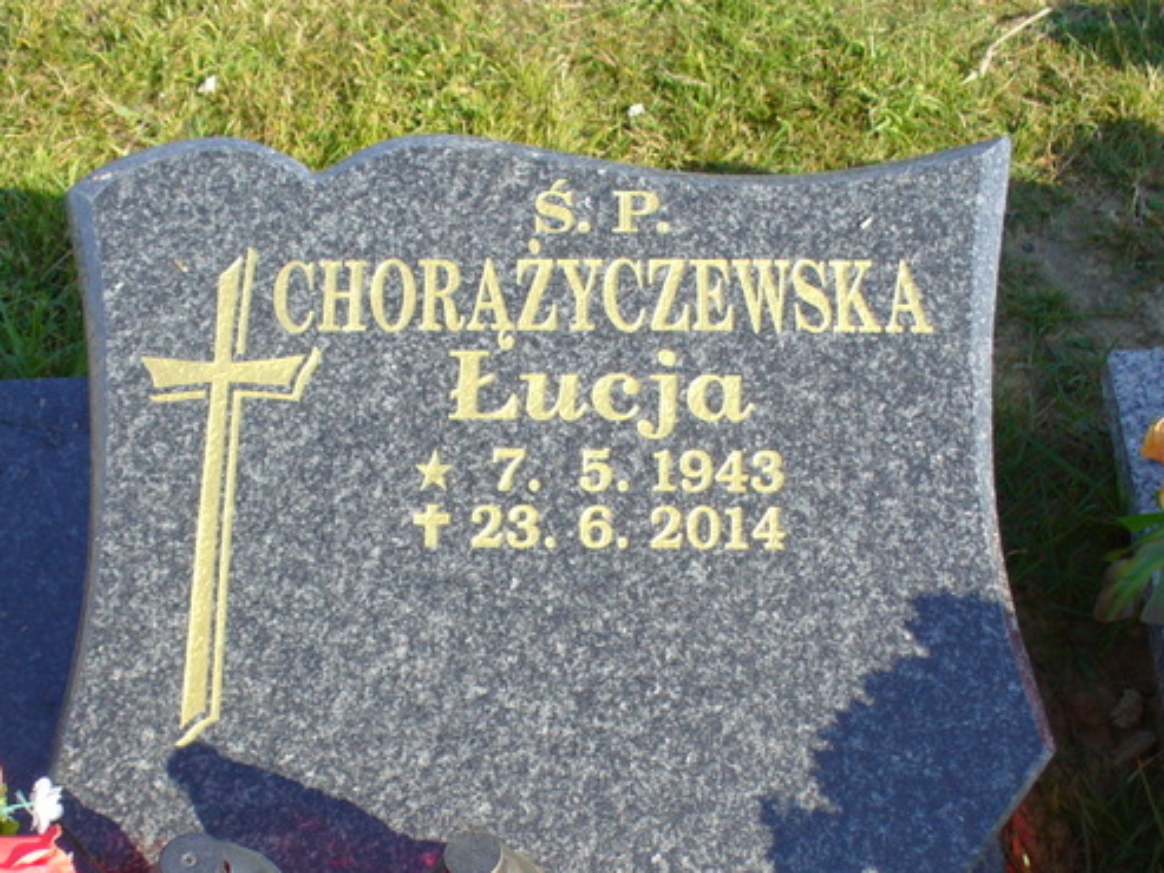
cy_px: 644
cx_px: 586
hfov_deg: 32.2
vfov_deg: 24.2
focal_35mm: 60
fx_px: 2018
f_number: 2.8
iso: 80
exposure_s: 1/400
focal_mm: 6.1
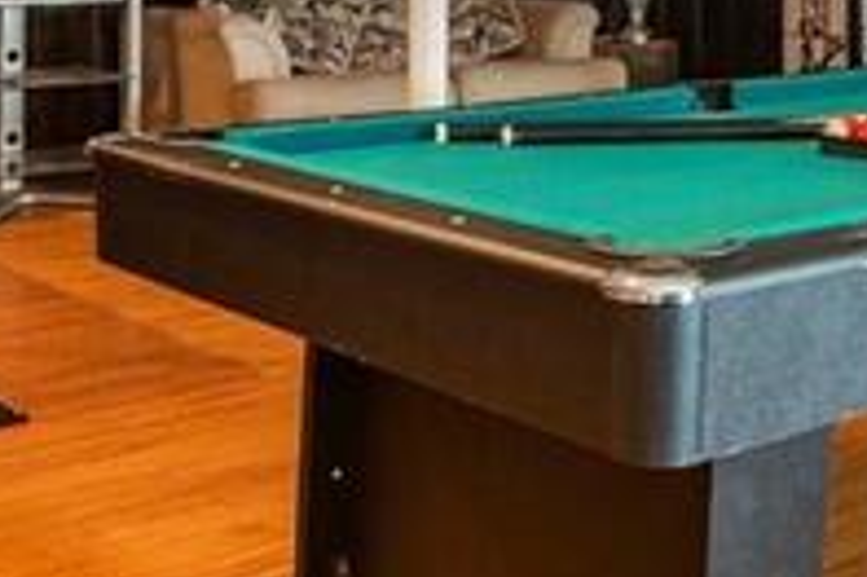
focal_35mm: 61
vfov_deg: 21.5
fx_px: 1468
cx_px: 997
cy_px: 18
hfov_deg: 29.1
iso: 400
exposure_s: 1
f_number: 11
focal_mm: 16
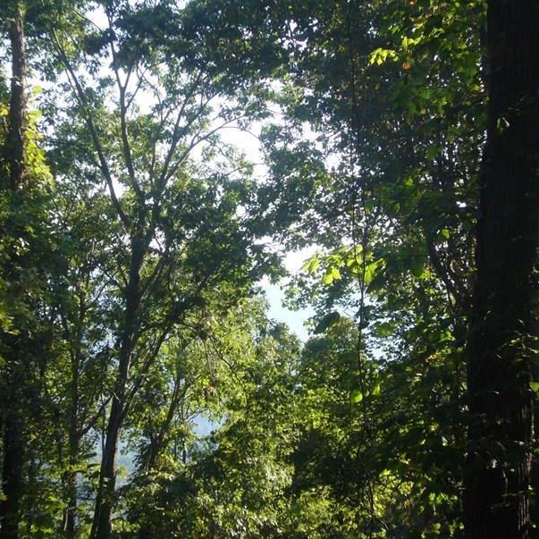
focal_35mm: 87
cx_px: 258
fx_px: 1533
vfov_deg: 19.9
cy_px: 240
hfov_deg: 19.9
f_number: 4
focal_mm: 9.6
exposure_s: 1/400
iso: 200
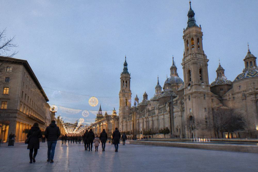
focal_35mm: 35
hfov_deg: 54.5
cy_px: 86
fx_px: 251
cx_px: 129
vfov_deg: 37.8
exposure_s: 1/400
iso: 500
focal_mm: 35
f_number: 9
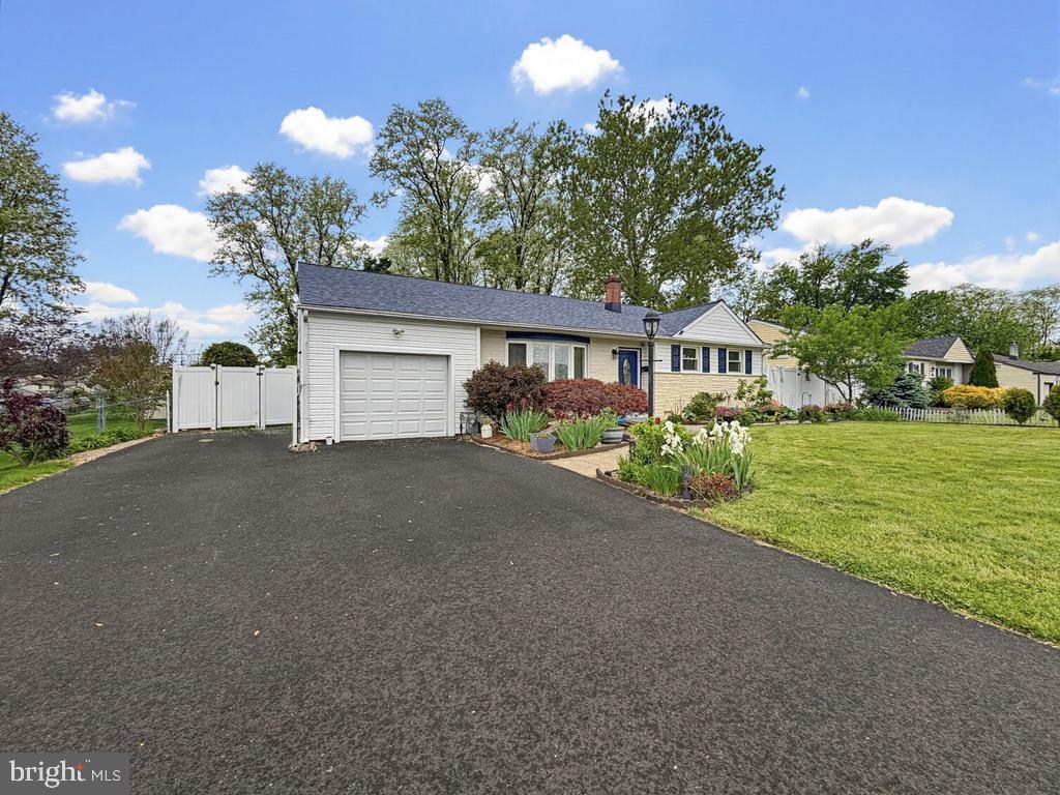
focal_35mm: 14
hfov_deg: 102.1
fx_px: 429
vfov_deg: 85.7
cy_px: 398
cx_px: 530
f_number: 2.2
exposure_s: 1/770
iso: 32
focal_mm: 2.2
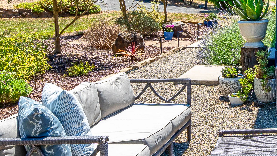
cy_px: -21
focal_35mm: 65
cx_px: 311
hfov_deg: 29.0
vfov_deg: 17.8
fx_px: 477
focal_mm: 17
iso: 400
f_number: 11
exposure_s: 1/320
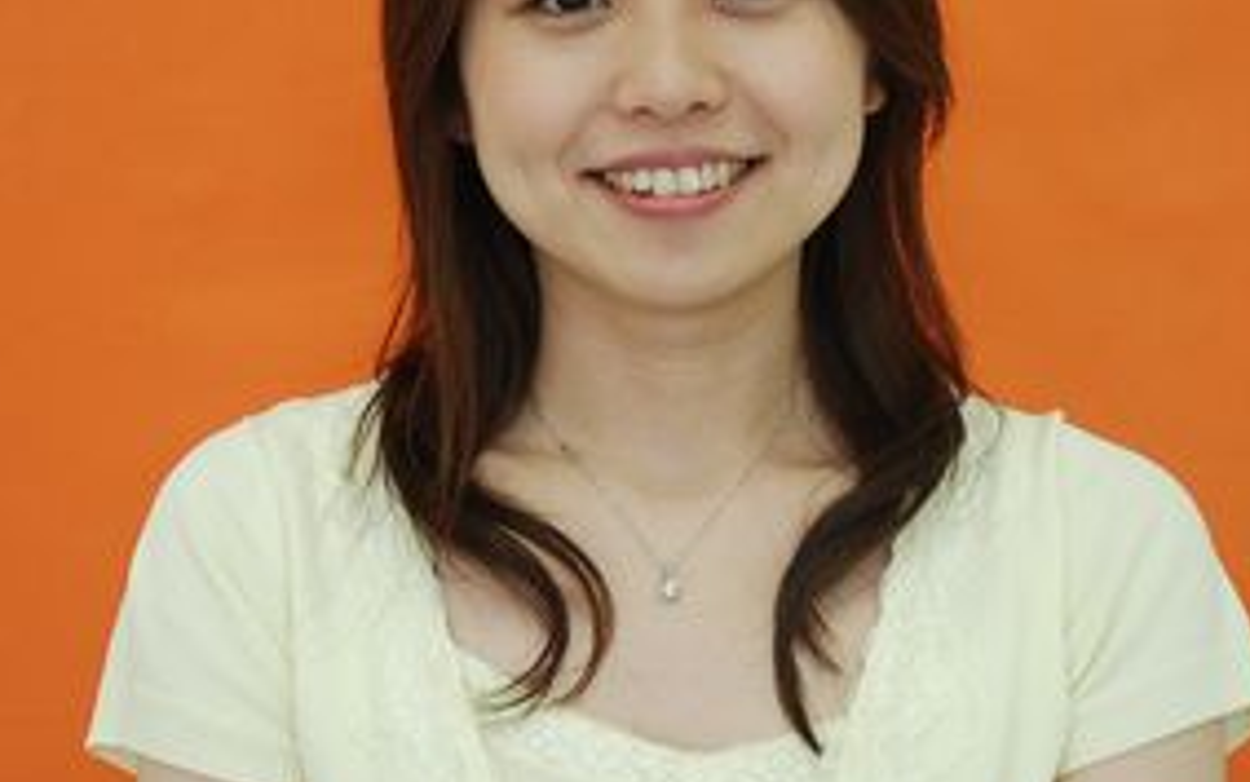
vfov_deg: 9.8
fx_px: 4559
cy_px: 232
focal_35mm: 134
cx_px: 636
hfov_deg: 15.6
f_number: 4.5
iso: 200
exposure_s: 1/40
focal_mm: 55
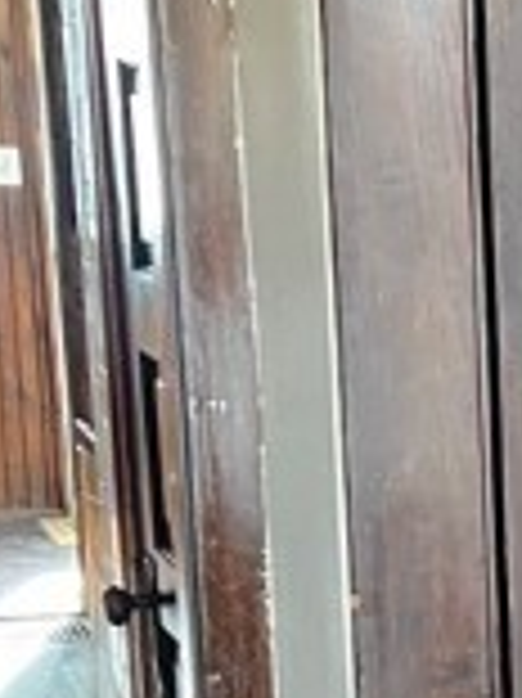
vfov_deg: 14.9
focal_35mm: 129
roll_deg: -0.5
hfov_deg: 10.5
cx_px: 1048
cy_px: 761
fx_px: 2597
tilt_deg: -14.4
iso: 400
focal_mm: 5.7
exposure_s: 1/60
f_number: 1.5
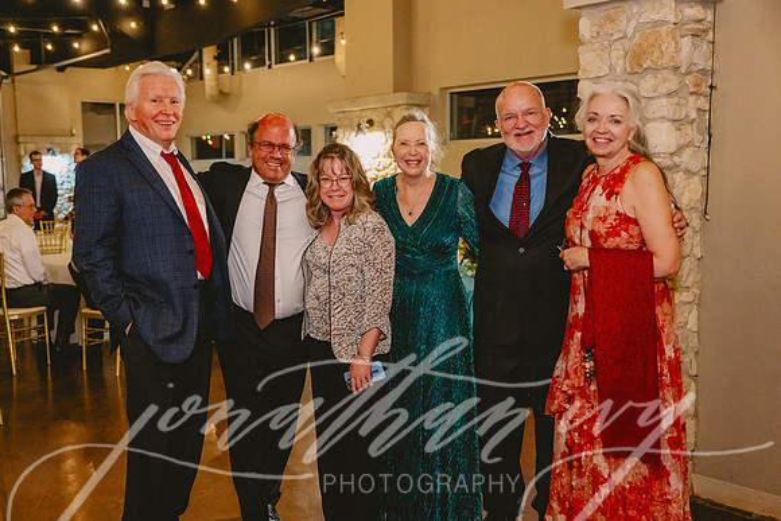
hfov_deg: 49.4
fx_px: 846
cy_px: 280
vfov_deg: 34.2
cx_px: 339
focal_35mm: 39
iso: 5000
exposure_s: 1/125
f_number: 2.8
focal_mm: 34.5
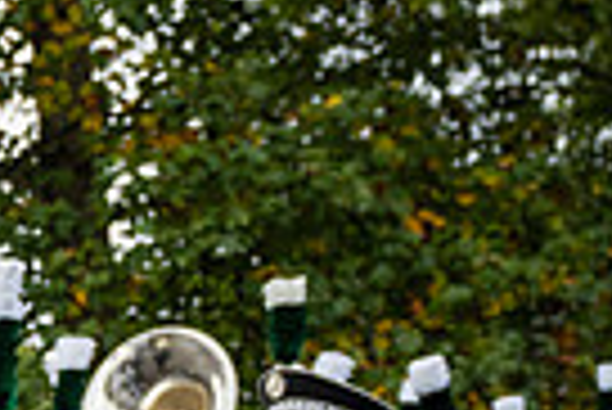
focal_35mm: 102
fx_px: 1736
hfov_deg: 15.7
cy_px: 687
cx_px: -621
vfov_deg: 12.5
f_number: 4
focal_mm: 24
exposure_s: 1/800
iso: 400
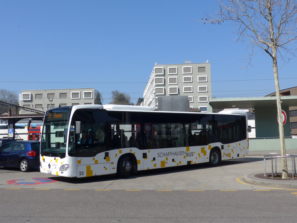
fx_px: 343
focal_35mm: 40
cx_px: 148
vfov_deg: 36.0
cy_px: 110
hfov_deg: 46.8
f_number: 2.8
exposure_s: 1/2000
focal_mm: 8
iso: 80
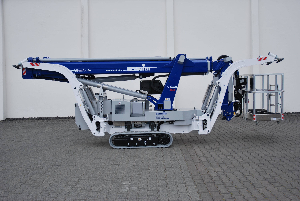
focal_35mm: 38
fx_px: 313
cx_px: 150
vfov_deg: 35.6
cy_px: 100
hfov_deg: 51.2
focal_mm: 25
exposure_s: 1/640
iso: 100
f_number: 3.8
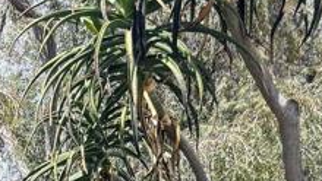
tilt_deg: +6.2
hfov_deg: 15.0
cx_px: -171
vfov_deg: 8.0
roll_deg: +2.6
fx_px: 1128
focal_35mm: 132
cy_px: 518
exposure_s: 1/1420
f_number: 1.6
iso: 64
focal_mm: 5.96
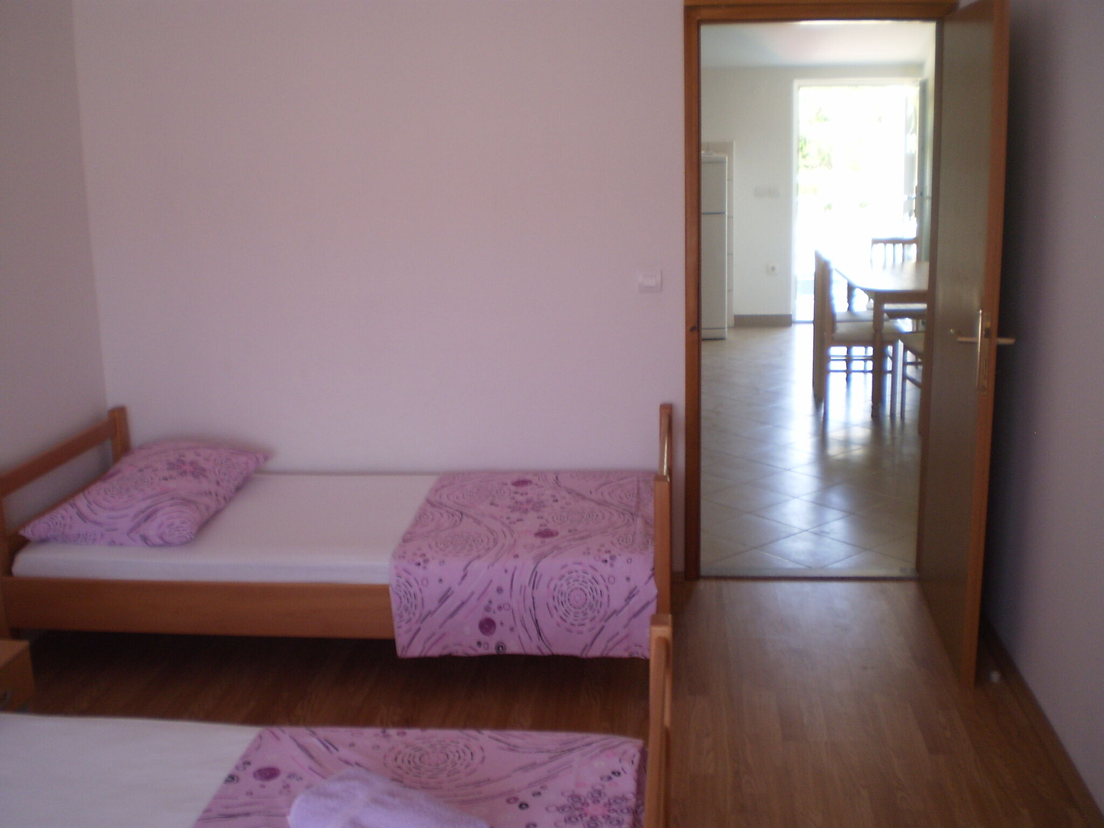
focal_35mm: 36
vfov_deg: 39.7
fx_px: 1148
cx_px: 552
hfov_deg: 51.4
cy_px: 414
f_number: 3.1
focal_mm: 6.3
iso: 100
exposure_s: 1/30
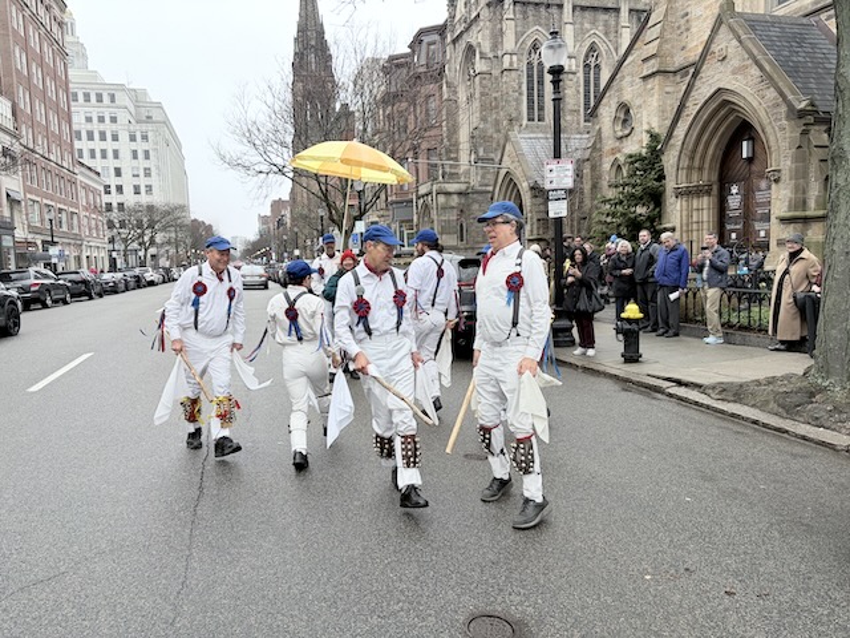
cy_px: 319
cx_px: 425
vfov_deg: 53.1
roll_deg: +2.1
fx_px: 638
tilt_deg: -4.0
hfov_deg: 67.3
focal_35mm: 26
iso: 50
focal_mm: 5.96
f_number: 1.6
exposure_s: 1/402
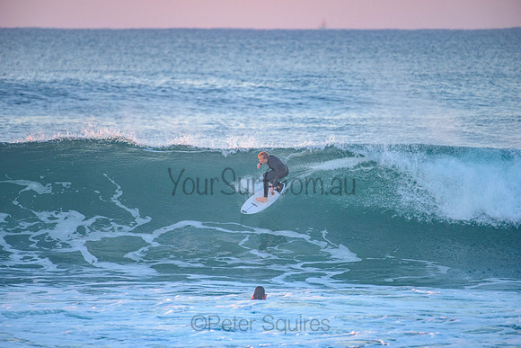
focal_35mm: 516
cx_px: 260
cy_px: 174
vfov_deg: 2.7
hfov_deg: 4.0
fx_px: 7464
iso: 900
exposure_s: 1/400
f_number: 5.6
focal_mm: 500
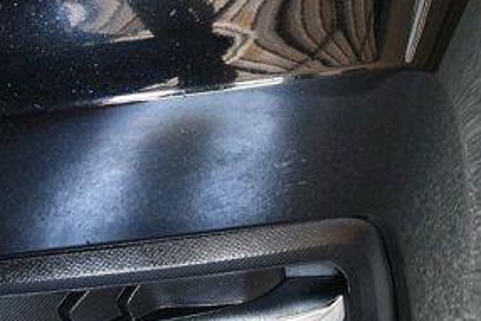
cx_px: 101
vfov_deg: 9.6
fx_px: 1912
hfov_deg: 14.3
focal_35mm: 143
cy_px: 35
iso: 1400
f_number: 4
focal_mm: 27
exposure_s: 1/125
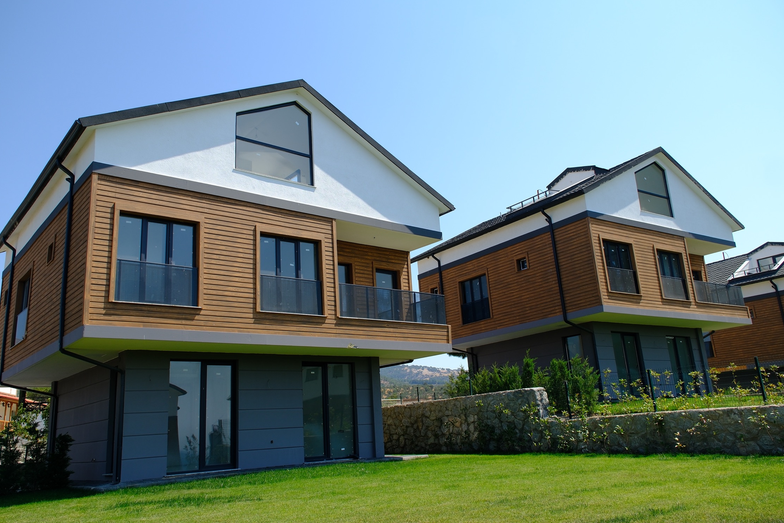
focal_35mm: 29
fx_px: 632
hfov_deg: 63.6
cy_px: 251
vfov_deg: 45.0
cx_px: 383
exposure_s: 1/400
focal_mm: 18
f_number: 4.5
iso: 160
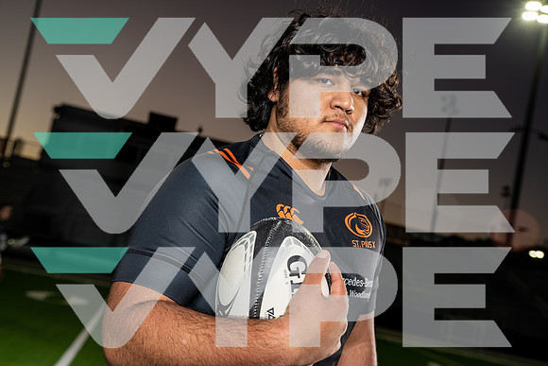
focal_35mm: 44
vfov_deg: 30.5
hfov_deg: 44.5
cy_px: 183
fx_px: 670
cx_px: 274
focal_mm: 44
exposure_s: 1/250
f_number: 4.5
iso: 160
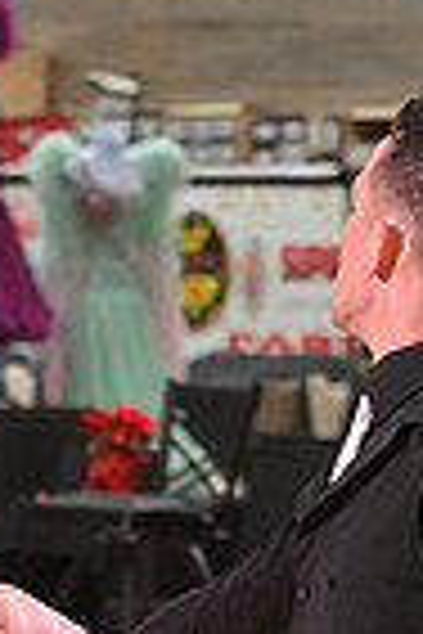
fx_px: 7948
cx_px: 119
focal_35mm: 451
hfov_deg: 3.0
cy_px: 949
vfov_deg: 4.5
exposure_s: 1/320
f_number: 5
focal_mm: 110
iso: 3200
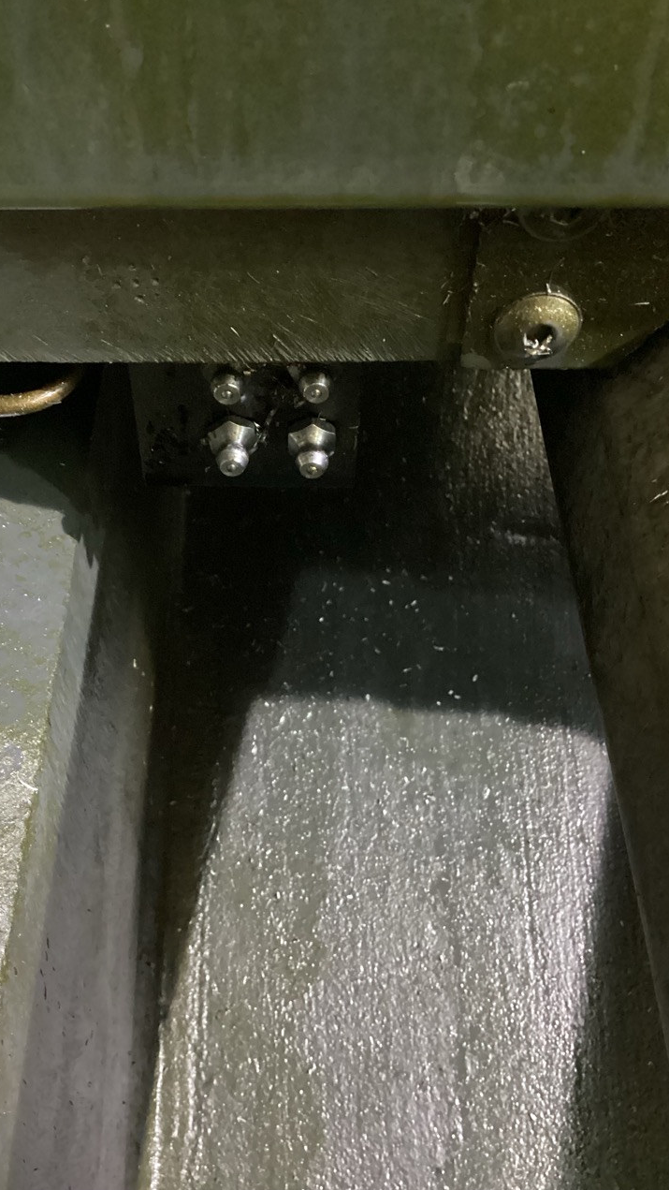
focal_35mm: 34
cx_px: 271
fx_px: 1072
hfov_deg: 34.6
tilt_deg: -51.8
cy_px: 594
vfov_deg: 58.0
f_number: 2.4
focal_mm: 3.3
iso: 640
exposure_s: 1/15
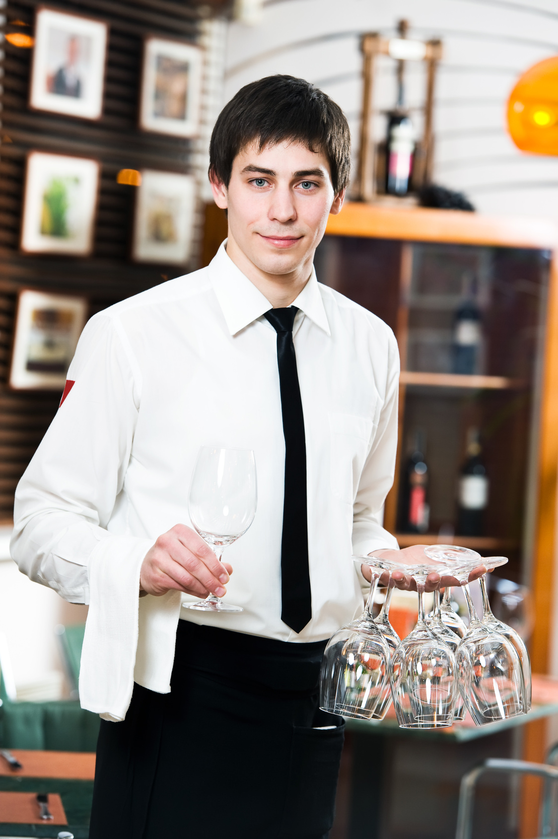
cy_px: 420
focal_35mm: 135
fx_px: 3144
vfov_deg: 15.2
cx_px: 279
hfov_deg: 10.1
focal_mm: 135
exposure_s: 1/80
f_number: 4
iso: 400
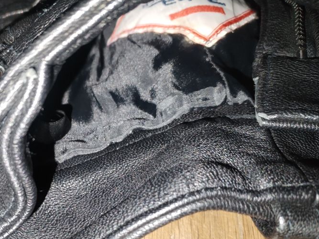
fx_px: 359
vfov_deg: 36.3
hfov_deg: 46.7
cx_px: 94
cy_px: 167
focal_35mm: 39
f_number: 1.8
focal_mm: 4.75
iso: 815
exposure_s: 1/30
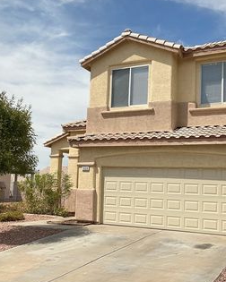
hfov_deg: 33.4
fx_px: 376
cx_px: 106
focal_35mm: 45
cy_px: 147
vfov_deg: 41.1
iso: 25
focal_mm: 3
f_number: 1.8
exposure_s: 1/2667
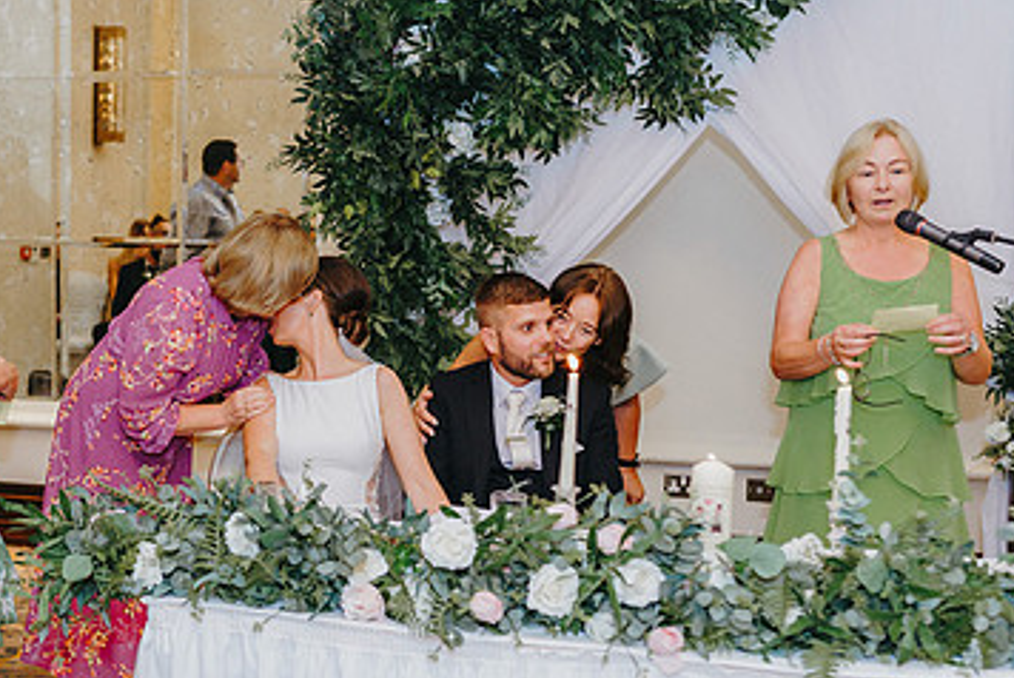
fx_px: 1607
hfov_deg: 34.1
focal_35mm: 57
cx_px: 216
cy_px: 366
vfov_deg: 23.8
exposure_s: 1/200
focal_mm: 35
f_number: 2.2
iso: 1000
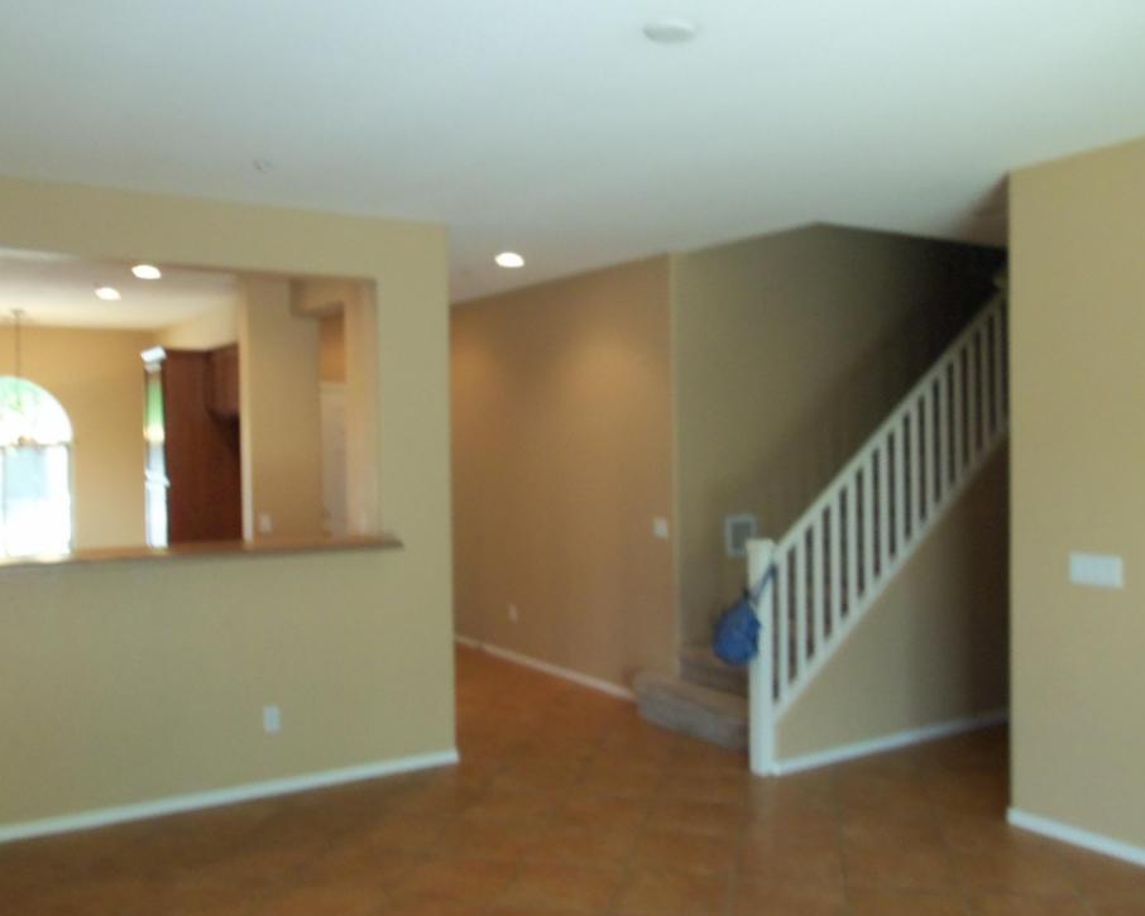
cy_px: 483
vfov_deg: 45.8
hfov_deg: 55.7
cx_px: 586
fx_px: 1085
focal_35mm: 32
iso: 250
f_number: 3.4
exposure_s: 1/30
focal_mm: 5.2
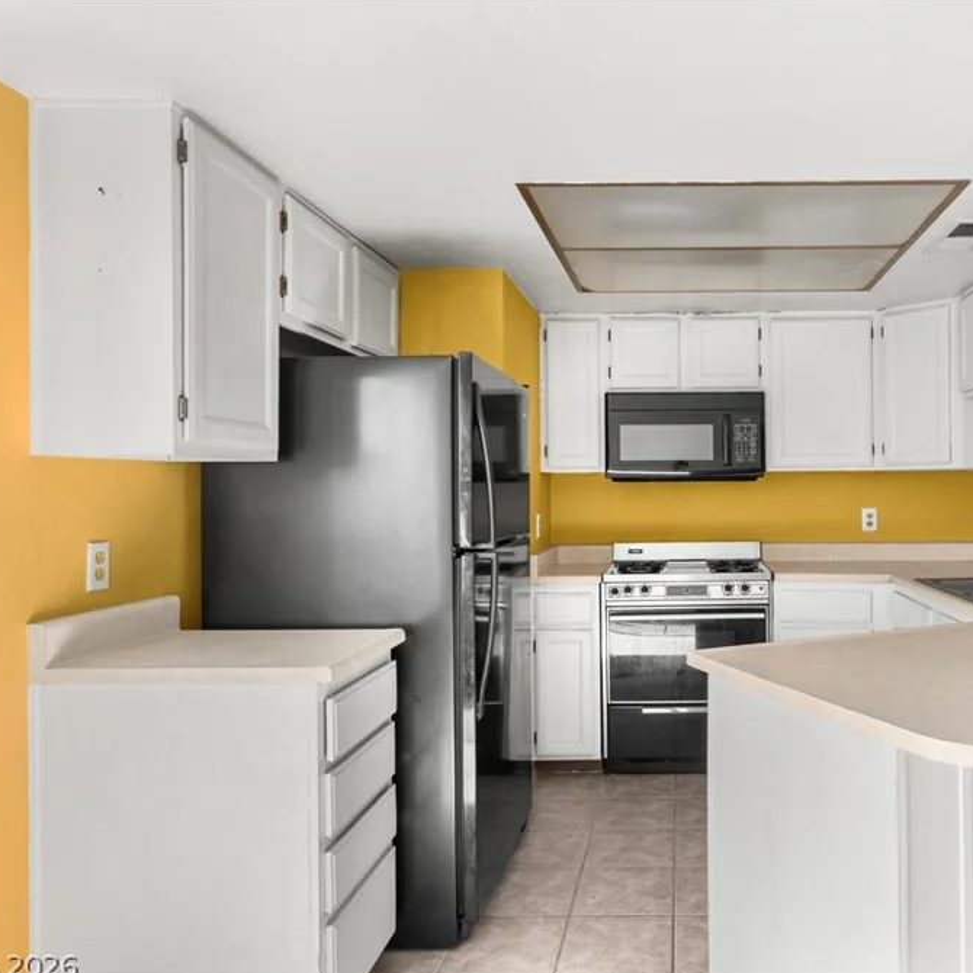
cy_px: 492
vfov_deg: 60.9
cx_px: 677
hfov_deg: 59.0
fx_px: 827
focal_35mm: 26
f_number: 8
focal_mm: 20
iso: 400
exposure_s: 1/20
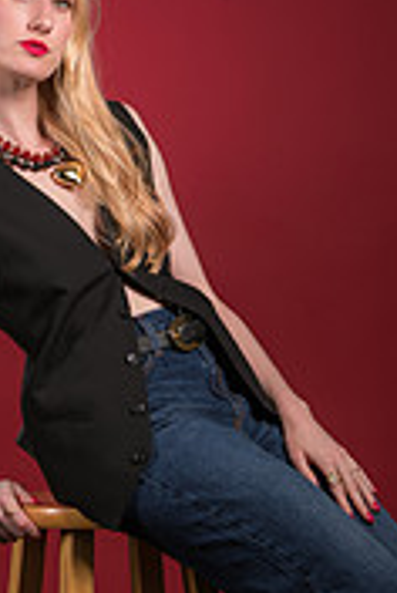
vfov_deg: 7.7
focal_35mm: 268
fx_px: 4415
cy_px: 441
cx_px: 195
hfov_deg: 5.1
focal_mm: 105
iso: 100
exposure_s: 1/250
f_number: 9
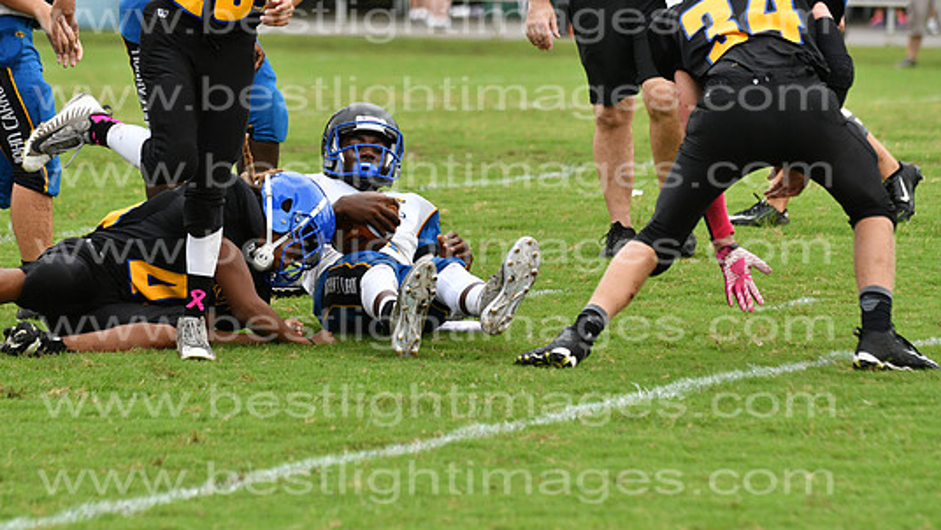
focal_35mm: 238
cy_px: 213
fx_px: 5941
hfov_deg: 9.1
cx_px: 437
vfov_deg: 5.1
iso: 800
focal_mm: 140
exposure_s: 1/2500
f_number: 3.5
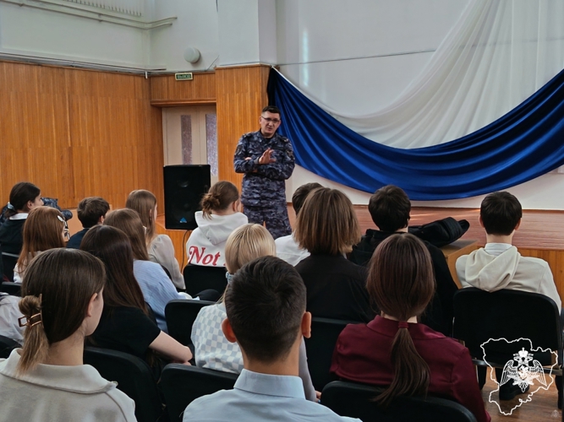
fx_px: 749
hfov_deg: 41.2
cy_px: 211
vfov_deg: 31.5
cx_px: 282
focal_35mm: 46
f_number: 1.75
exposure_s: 1/33.3
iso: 1875
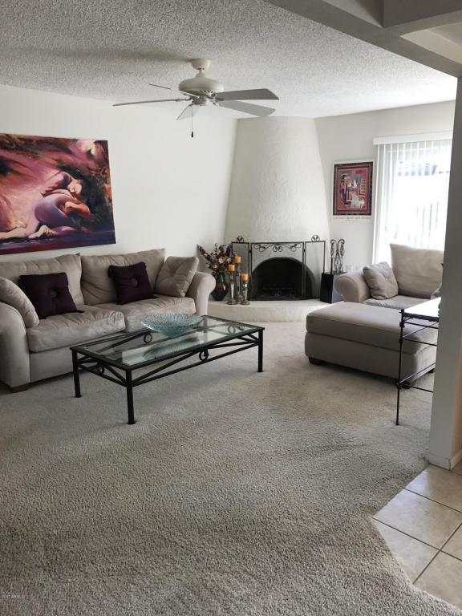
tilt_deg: -11.9
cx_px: 231
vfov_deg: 63.4
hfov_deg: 49.7
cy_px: 308
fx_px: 498
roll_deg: +0.2
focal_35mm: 28
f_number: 1.8
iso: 32
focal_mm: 3.99
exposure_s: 1/120
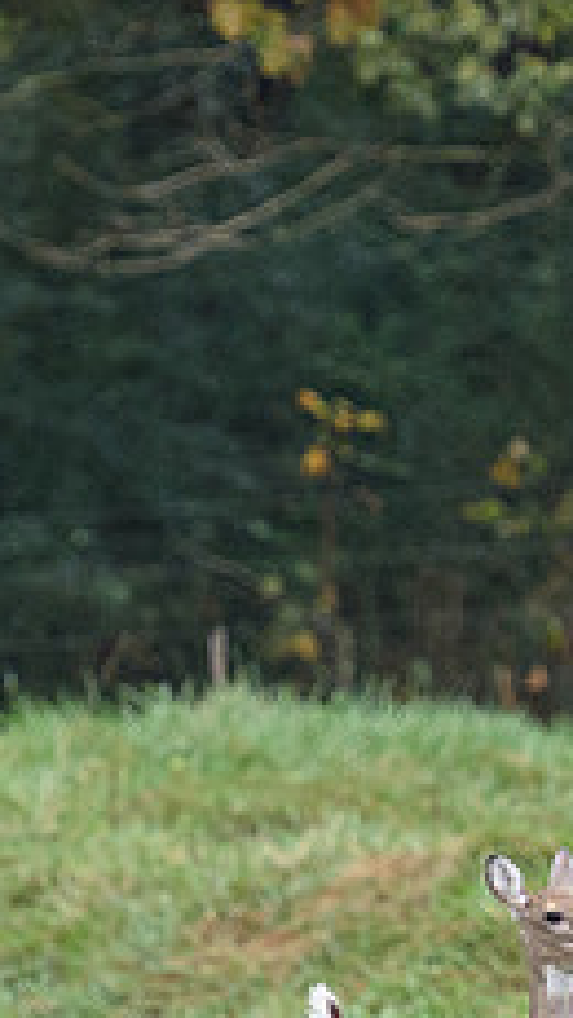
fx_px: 35587
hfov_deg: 0.9
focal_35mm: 1318
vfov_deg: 1.6
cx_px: 748
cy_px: 969
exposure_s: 1/640
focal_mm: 185
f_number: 4
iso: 560
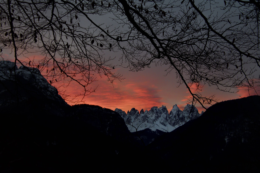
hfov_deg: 41.1
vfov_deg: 28.1
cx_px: 130
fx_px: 347
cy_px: 86
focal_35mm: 48
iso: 1250
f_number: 6.3
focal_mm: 32
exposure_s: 1/200
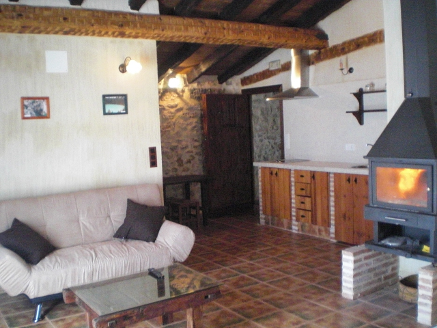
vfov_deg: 37.7
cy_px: 164
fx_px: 480
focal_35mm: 38
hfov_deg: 49.0
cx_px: 218
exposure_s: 1/60
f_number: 3.1
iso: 800
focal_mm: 6.3
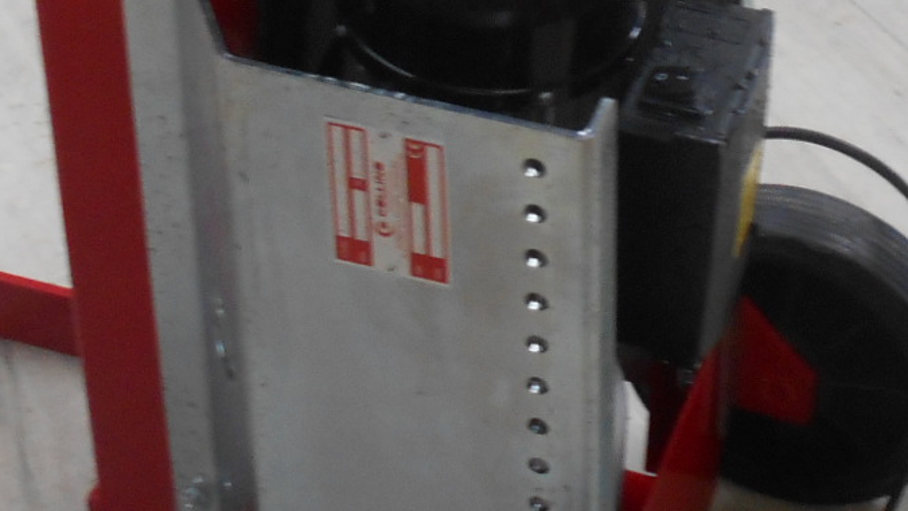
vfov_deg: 10.4
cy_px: -405
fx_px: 2649
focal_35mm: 110
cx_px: 671
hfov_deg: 19.3
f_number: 3.4
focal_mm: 5.1
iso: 160
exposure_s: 1/30
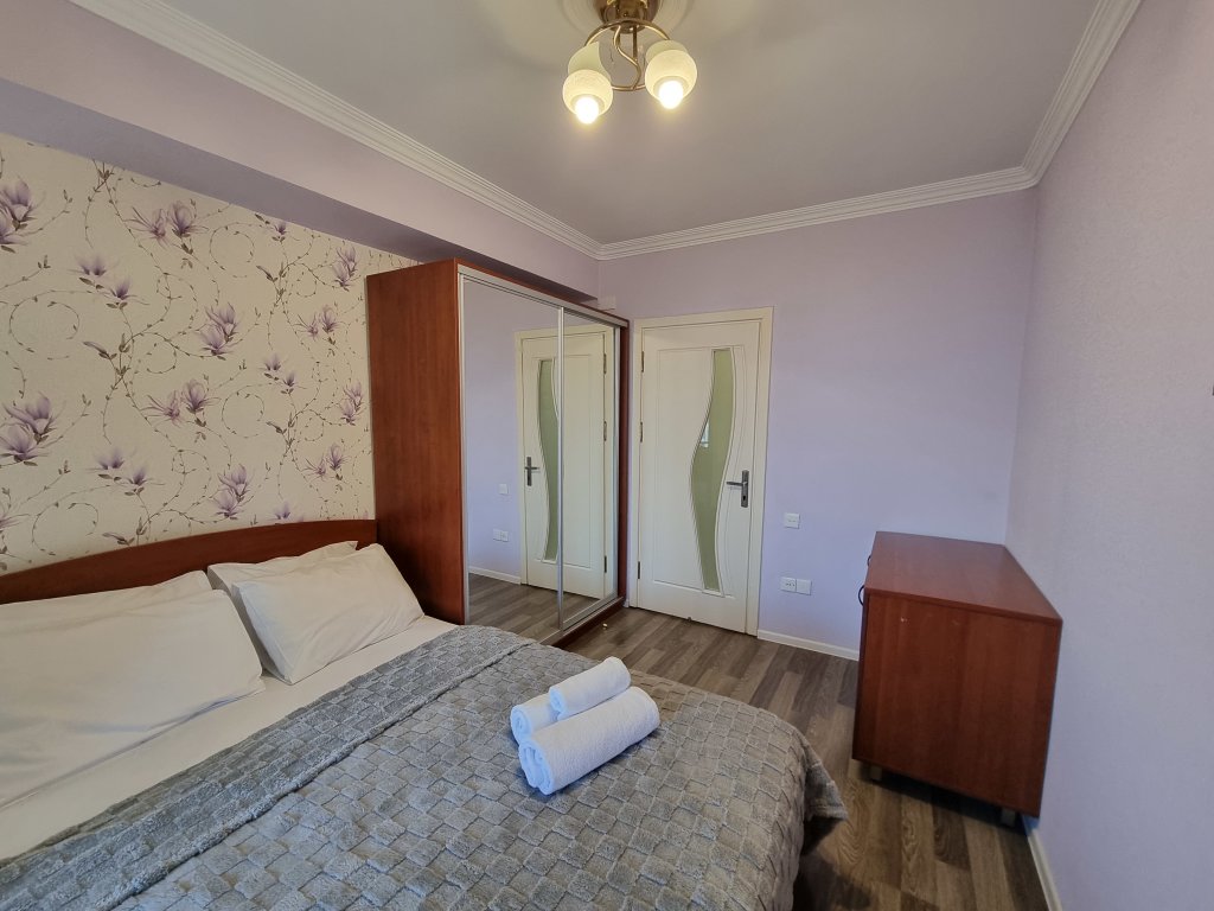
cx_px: 607
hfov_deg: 106.2
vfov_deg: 89.9
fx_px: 456
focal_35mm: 13
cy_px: 456
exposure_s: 1/50
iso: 320
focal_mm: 2.2
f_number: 2.2
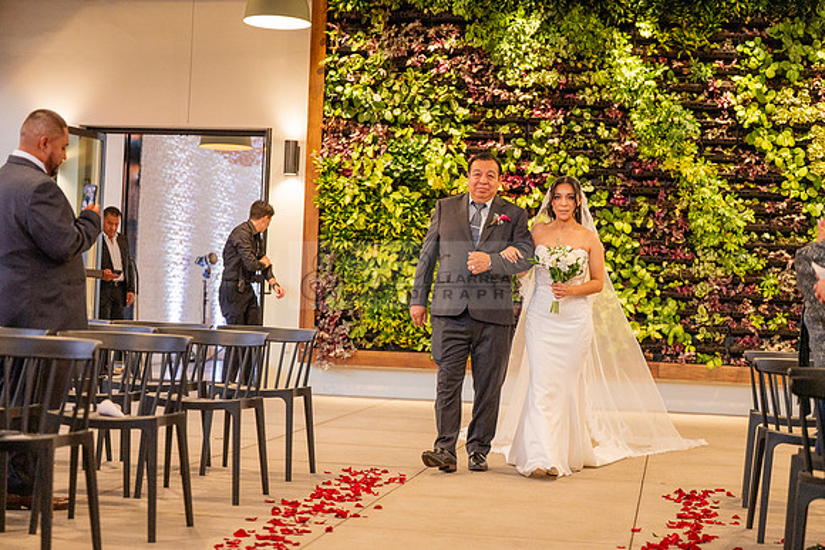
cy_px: 275
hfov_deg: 28.8
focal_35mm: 70
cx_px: 412
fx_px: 1604
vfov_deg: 19.5
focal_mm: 70
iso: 1600
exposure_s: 1/320
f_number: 2.8
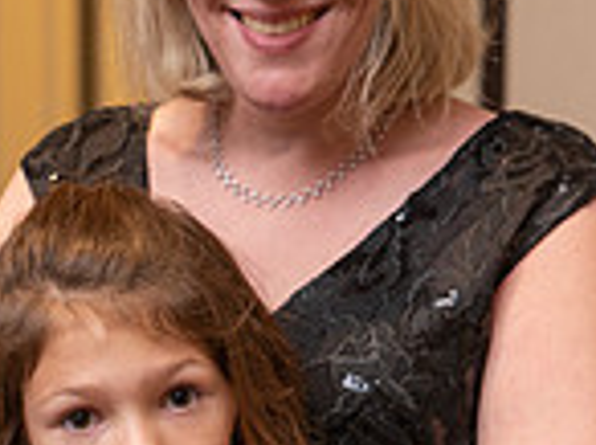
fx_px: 3163
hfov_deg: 10.8
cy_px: 429
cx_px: 249
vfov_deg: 8.0
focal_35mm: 184
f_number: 3.5
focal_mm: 62
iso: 800
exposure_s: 1/50
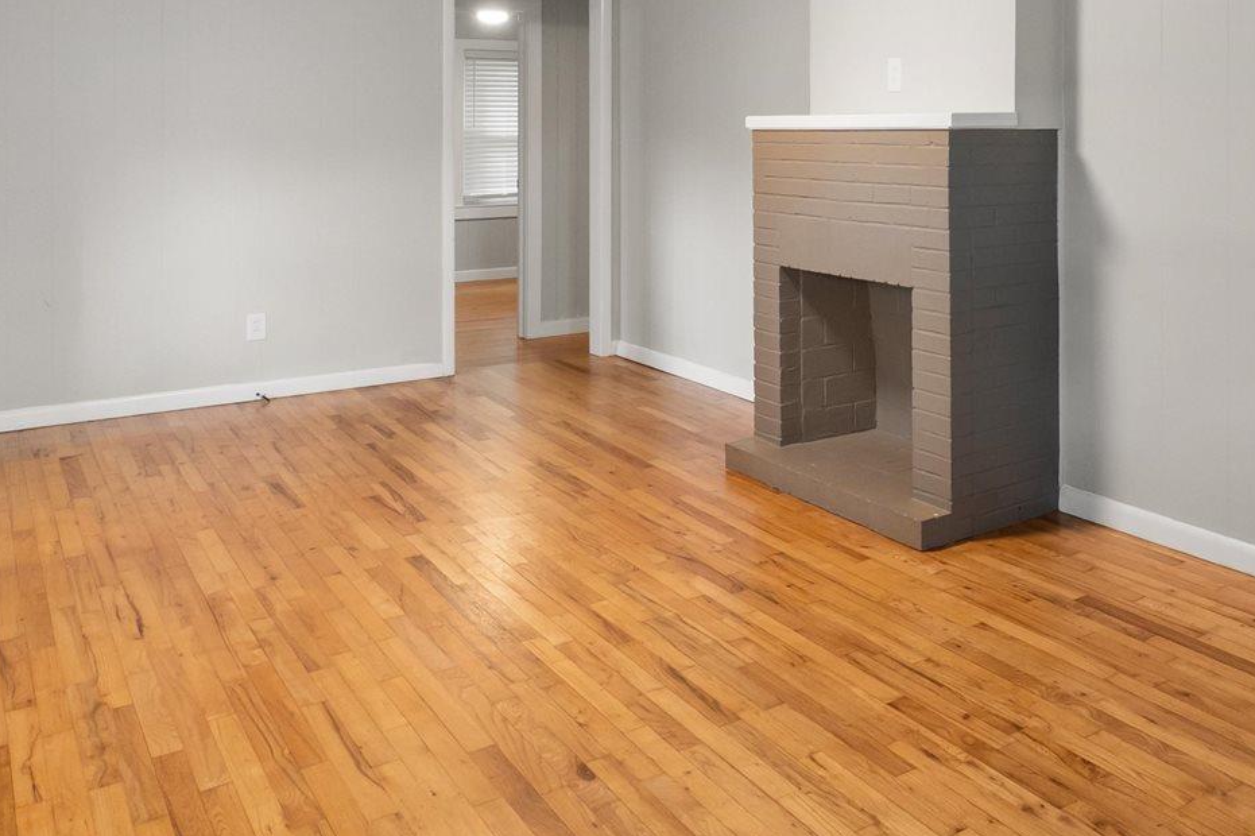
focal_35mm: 33
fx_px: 1150
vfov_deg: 38.6
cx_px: 965
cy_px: 185
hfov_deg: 54.2
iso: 500
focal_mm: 10
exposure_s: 1/4
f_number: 9
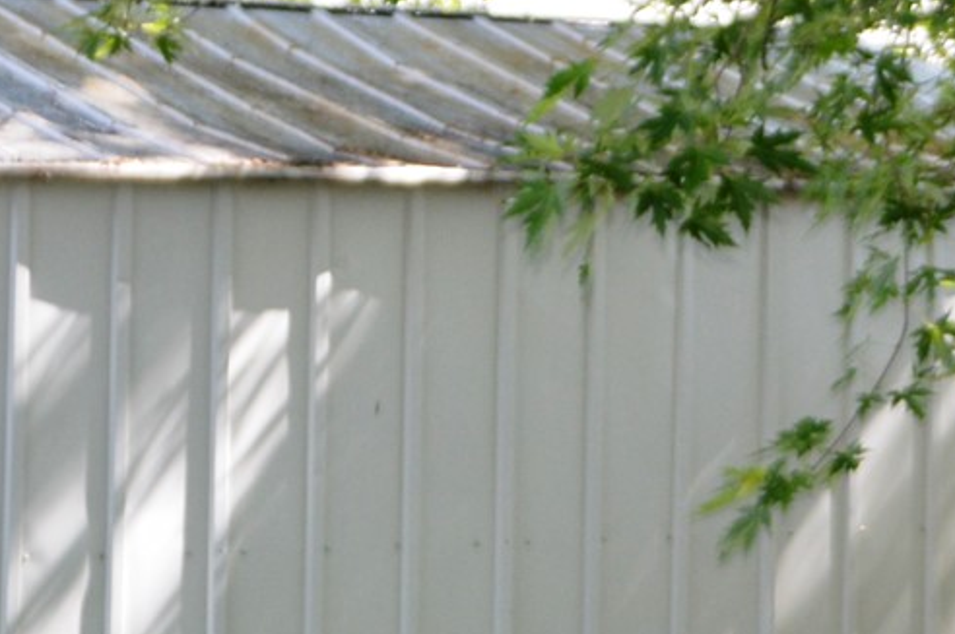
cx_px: 886
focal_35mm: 199
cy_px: -91
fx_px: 5274
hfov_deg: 10.3
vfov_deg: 6.8
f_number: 4.5
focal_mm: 30
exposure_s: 1/125
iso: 200
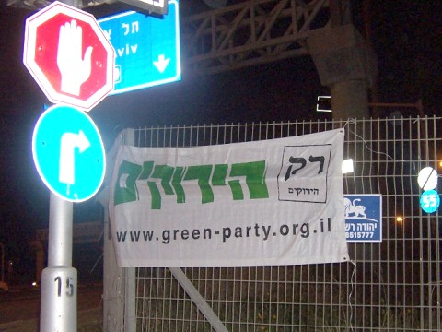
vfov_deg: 42.9
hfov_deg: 55.4
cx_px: 221
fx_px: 421
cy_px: 166
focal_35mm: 33
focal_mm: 5.5
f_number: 2.8
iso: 140
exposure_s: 1/60
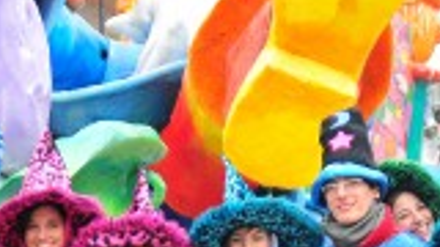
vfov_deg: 8.0
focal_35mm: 151
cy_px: 303
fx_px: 1762
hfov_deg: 14.1
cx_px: 380
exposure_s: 1/500
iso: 500
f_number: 2.8
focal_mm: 24
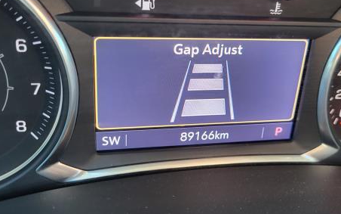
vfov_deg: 32.7
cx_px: 197
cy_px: 85
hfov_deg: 50.2
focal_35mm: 39
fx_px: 363
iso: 200
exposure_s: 1/42.1
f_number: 1.8
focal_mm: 5.4
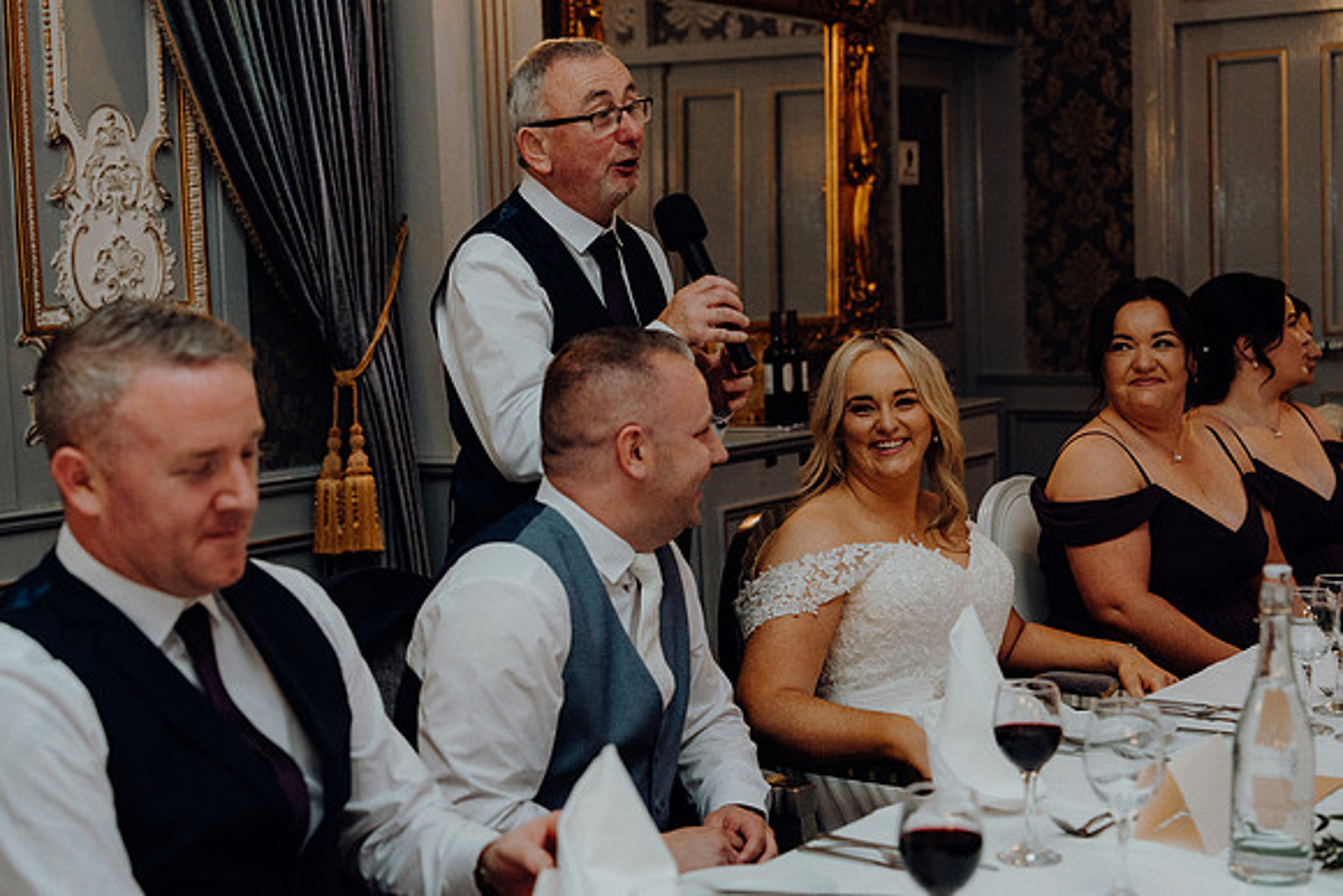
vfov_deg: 23.4
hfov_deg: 34.5
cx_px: 672
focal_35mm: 58
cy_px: 448
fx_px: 2164
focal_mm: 58
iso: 2500
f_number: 3.5
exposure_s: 1/160
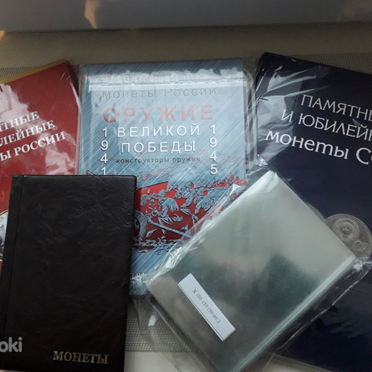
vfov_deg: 51.1
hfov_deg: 51.1
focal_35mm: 32
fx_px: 389
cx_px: 189
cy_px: 186
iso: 320
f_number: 1.9
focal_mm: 3.6
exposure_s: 1/25
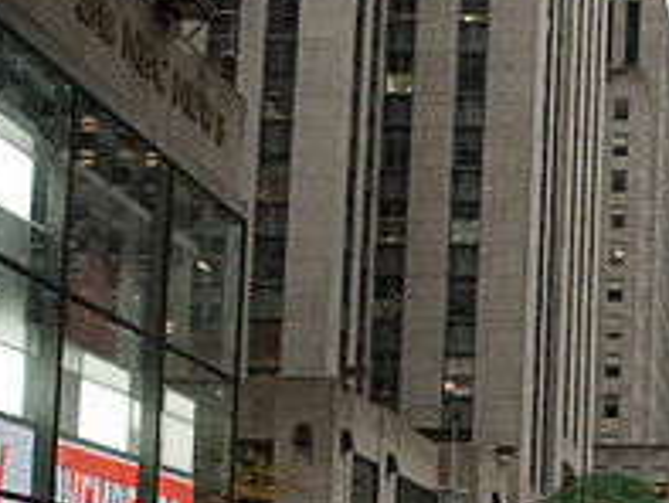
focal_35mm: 68
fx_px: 1315
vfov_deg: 20.0
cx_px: 798
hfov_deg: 25.6
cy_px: 634
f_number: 3.5
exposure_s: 1/2500
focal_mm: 24
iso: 10000
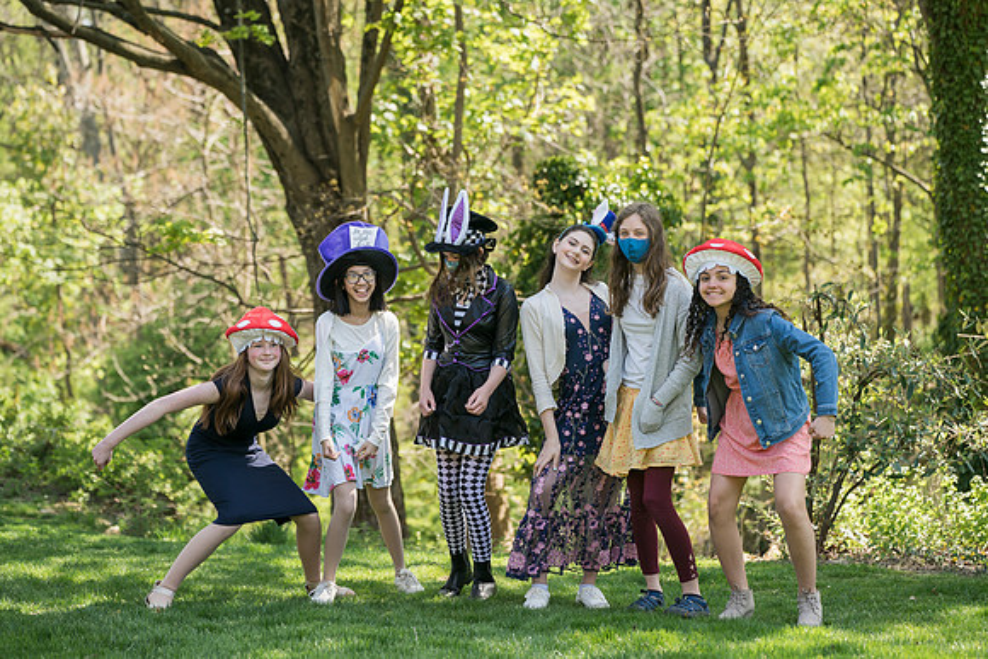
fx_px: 2251
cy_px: 330
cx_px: 494
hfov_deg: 24.8
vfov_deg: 16.7
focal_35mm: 82
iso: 100
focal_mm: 82
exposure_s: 1/320
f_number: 3.2
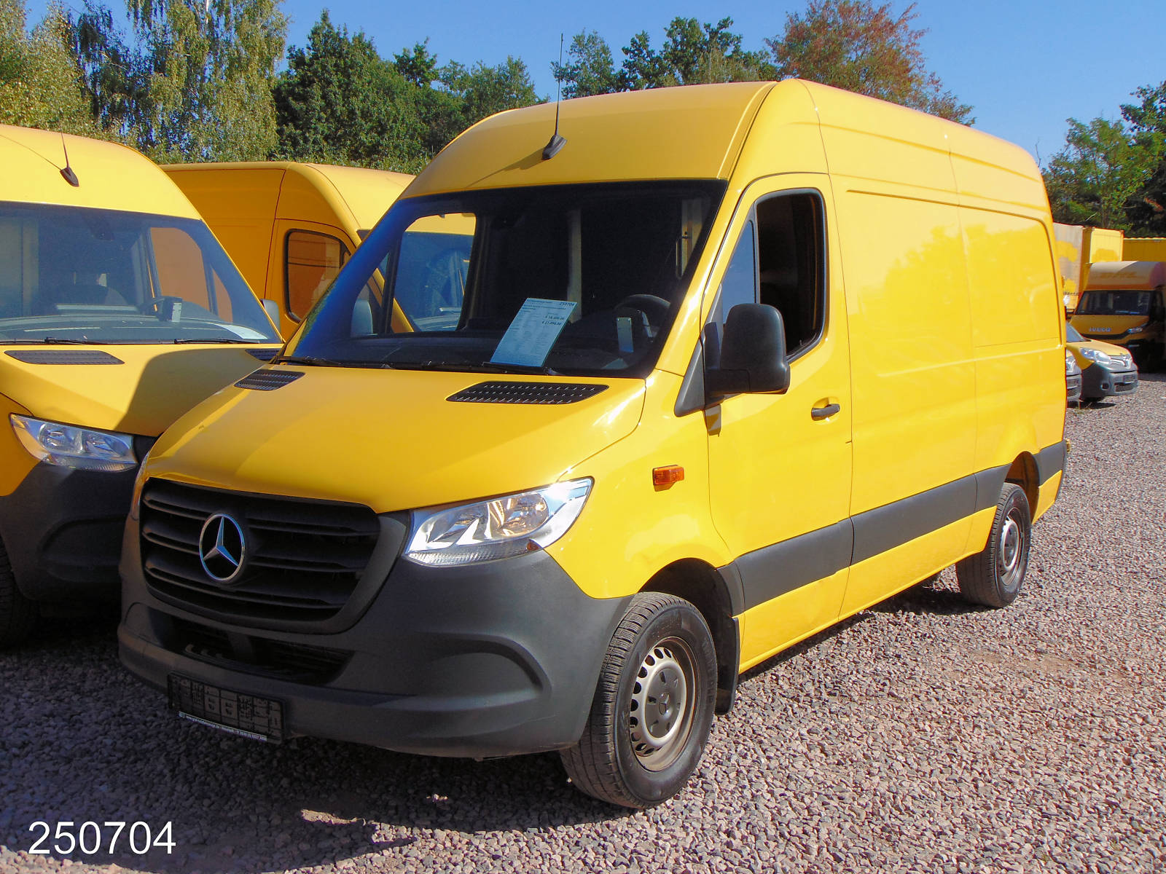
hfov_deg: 47.9
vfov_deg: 36.8
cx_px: 583
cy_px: 437
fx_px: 1314
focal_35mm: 39
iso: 80
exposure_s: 1/200
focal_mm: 6.9
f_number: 8.5
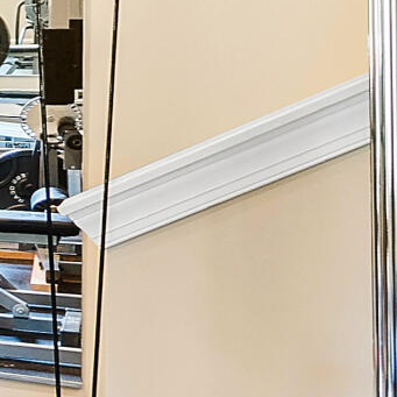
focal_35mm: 112
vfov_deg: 15.3
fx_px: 1453
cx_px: -1150
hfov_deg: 8.4
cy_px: -5
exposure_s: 2.5
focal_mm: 10
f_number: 9
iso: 100
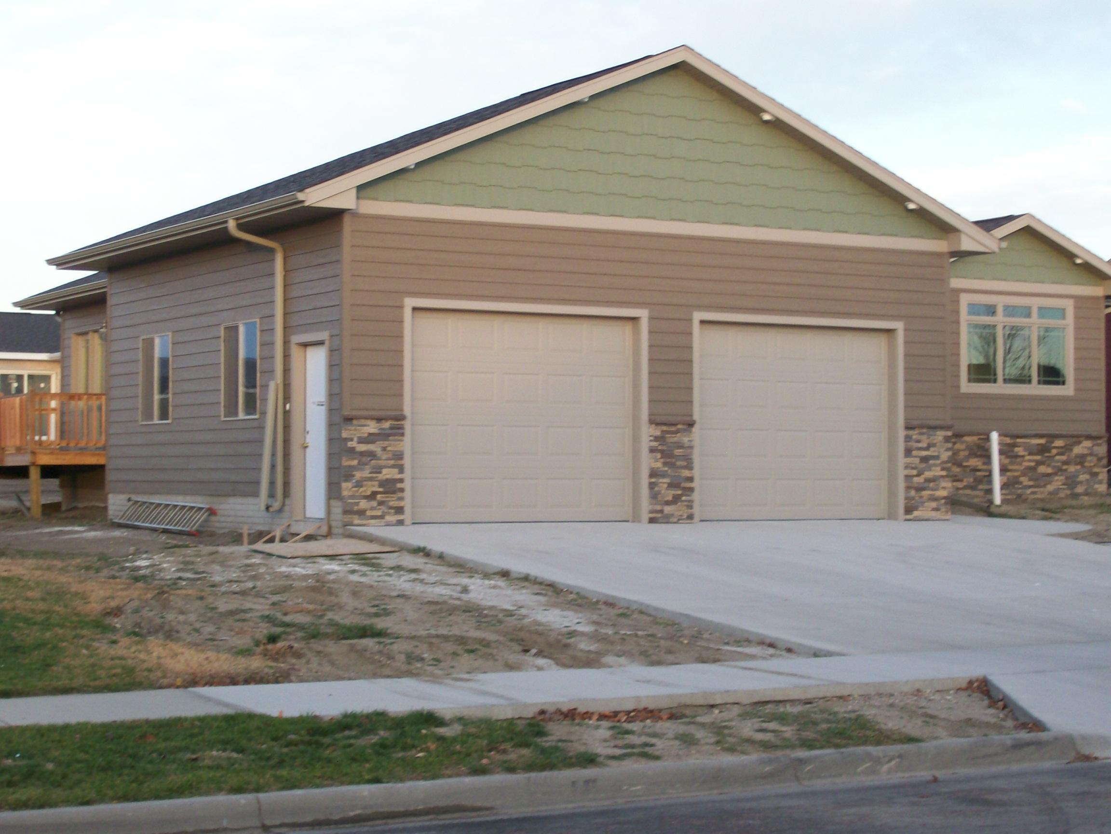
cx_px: 556
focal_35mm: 70
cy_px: 417
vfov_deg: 21.0
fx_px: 2247
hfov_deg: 27.8
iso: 80
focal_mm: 11.6
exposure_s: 1/103
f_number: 3.8
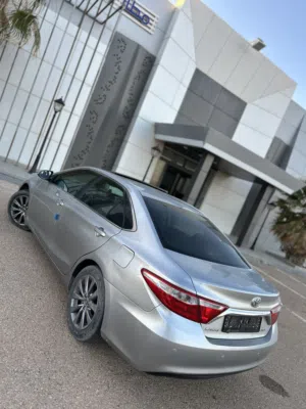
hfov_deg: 53.1
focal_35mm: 26
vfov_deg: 67.3
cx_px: 153
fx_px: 306
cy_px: 204
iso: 50
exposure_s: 1/347
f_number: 1.5
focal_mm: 5.7
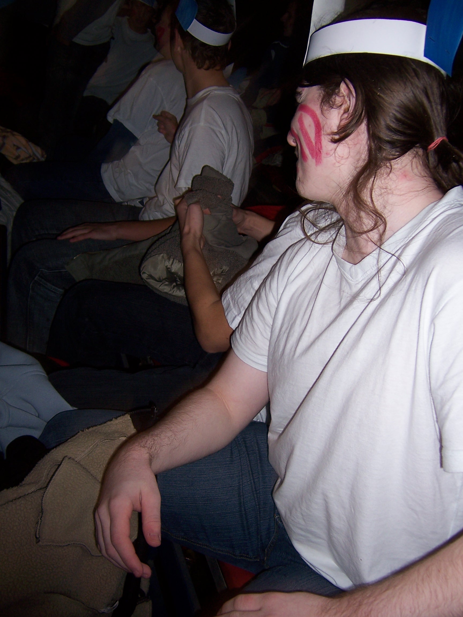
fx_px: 589
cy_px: 308
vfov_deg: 55.4
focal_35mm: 33
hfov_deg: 42.9
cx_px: 232
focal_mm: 5.5
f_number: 2.8
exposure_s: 1/60
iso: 80
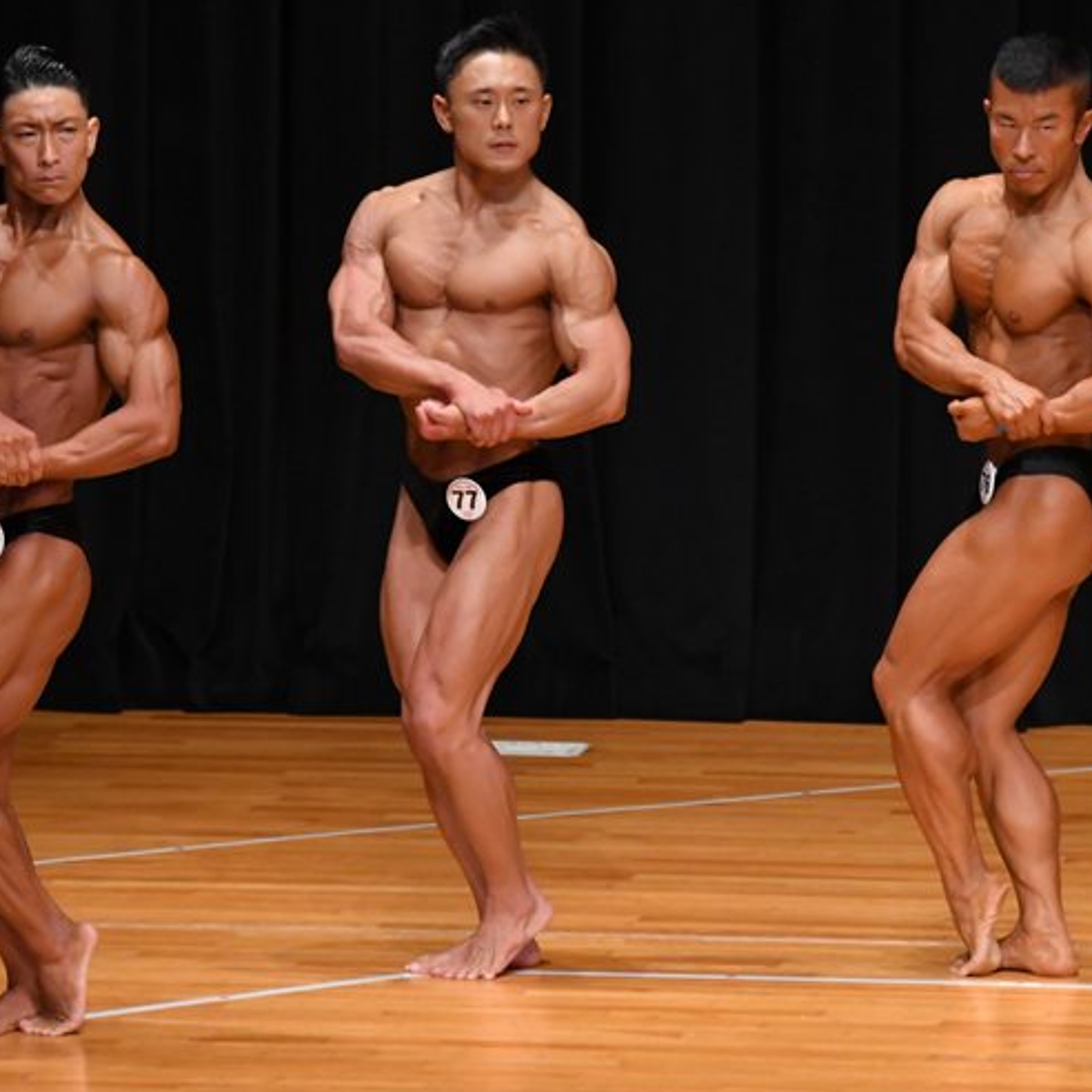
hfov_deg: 4.6
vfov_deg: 4.6
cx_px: 525
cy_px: 544
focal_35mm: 381
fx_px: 13598
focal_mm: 190
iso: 4000
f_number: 5.6
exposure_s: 1/400
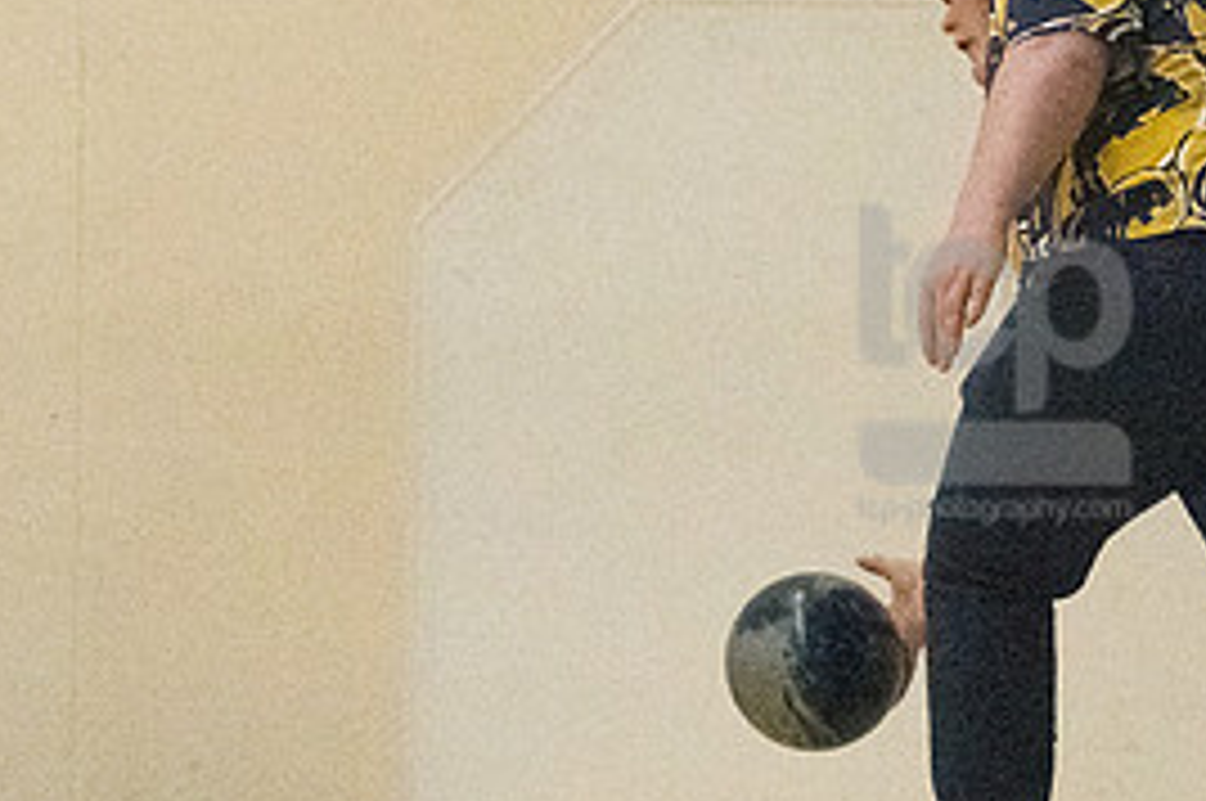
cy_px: 364
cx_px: 994
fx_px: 14120
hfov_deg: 4.9
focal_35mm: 422
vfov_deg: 3.2
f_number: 4.5
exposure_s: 1/1250
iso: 10000
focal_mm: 130
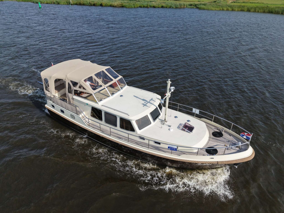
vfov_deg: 56.8
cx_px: 142
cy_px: 106
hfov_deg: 71.6
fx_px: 197
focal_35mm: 24
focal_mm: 8.67
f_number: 1.8
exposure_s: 1/6000
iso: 210
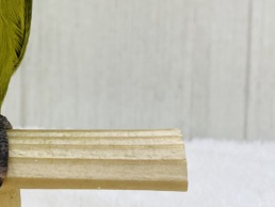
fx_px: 493
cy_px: -28
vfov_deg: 22.2
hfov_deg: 27.9
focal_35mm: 62
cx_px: -43
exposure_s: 1/100
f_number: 1.8
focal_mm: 4.25
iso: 80
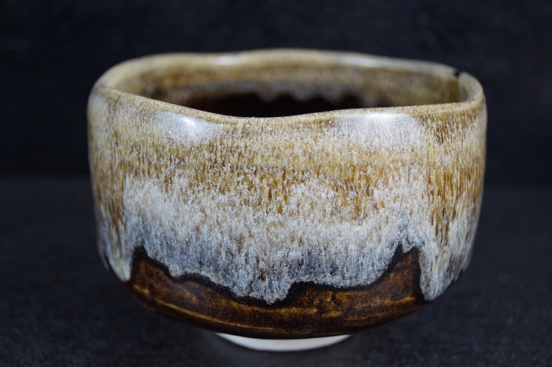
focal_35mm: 52
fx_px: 805
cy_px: 184
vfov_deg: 25.7
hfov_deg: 37.9
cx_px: 276
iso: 1250
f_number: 5
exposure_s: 1/160
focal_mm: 35
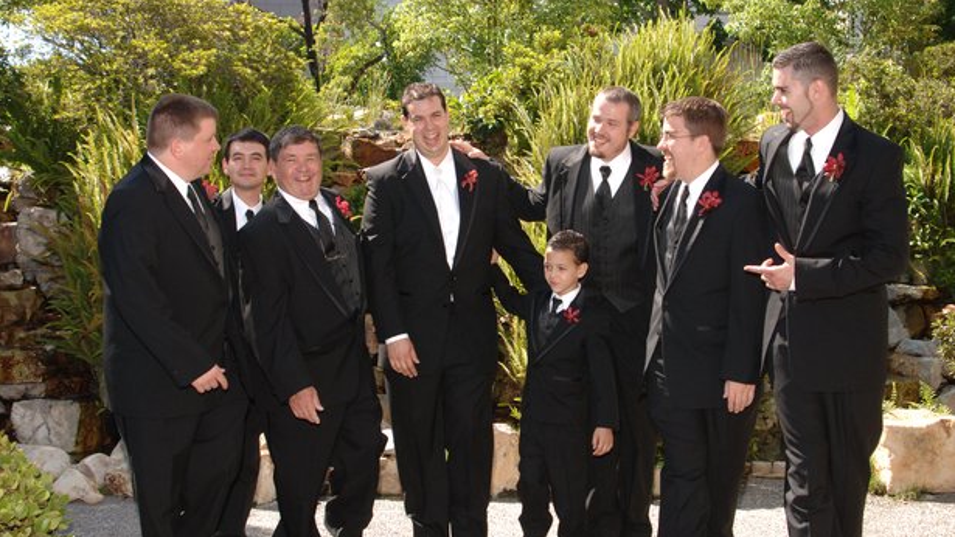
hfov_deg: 42.1
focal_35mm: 49
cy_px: 252
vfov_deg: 24.4
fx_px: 1241
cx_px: 495
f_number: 7.6
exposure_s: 1/250
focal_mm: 30
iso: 400
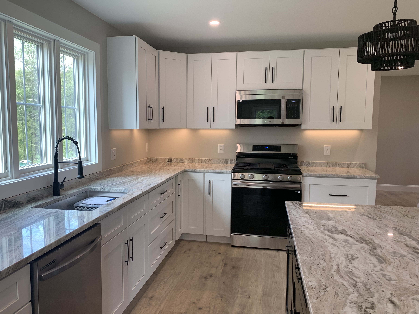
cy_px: 163
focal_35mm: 29
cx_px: 191
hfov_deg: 61.6
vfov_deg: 48.2
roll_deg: -0.6
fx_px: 351
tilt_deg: -5.6
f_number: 1.8
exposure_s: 1/120
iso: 50
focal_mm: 4.25
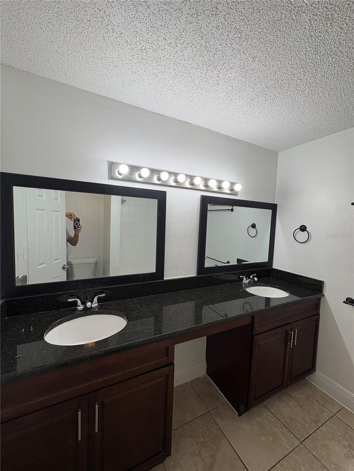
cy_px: 236
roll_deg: -1.9
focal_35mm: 14
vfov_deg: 102.1
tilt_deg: -3.8
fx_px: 191
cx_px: 177
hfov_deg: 85.7
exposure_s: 1/120
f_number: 2.2
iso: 50
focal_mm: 2.22
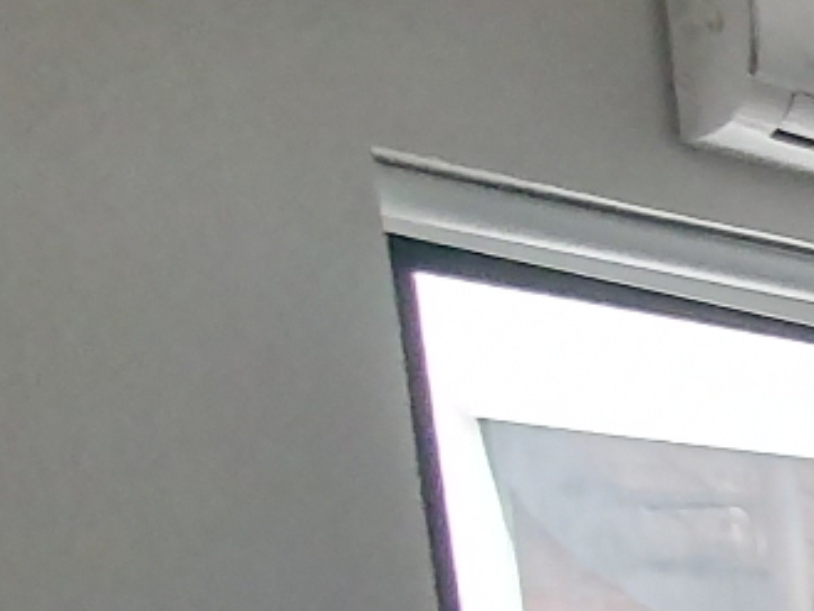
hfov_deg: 11.2
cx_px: 2501
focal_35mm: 81
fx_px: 1905
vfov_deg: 15.5
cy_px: 1121
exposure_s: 1/33
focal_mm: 1.8
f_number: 2.2
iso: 500
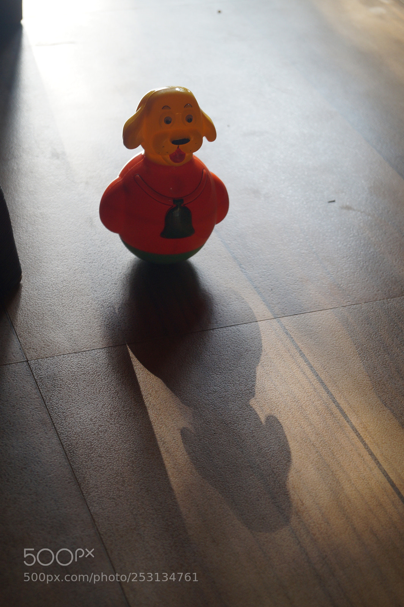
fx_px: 1264
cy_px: 304
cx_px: 202
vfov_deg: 27.0
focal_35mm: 75
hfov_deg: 18.2
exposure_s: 1/80
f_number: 5.6
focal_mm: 50
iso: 320
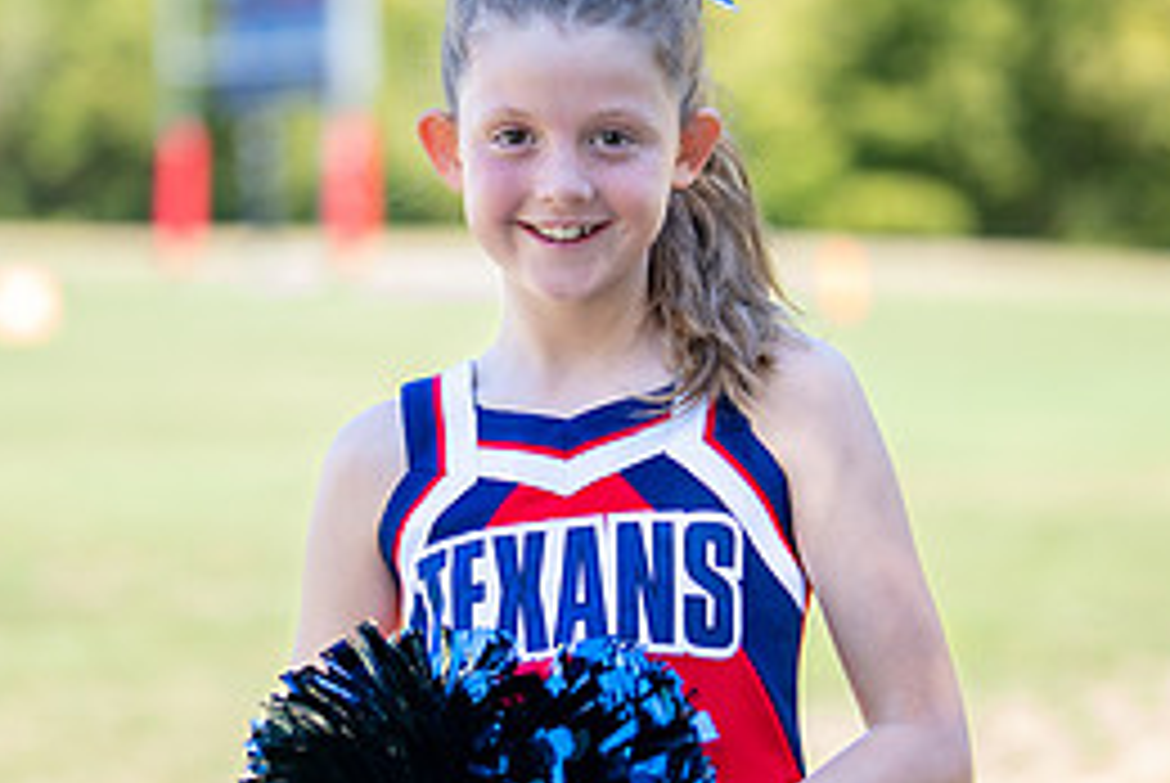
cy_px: 414
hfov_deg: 16.1
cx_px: 605
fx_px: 4132
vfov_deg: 10.8
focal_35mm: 127
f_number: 1.2
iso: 100
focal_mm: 50
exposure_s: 1/1250
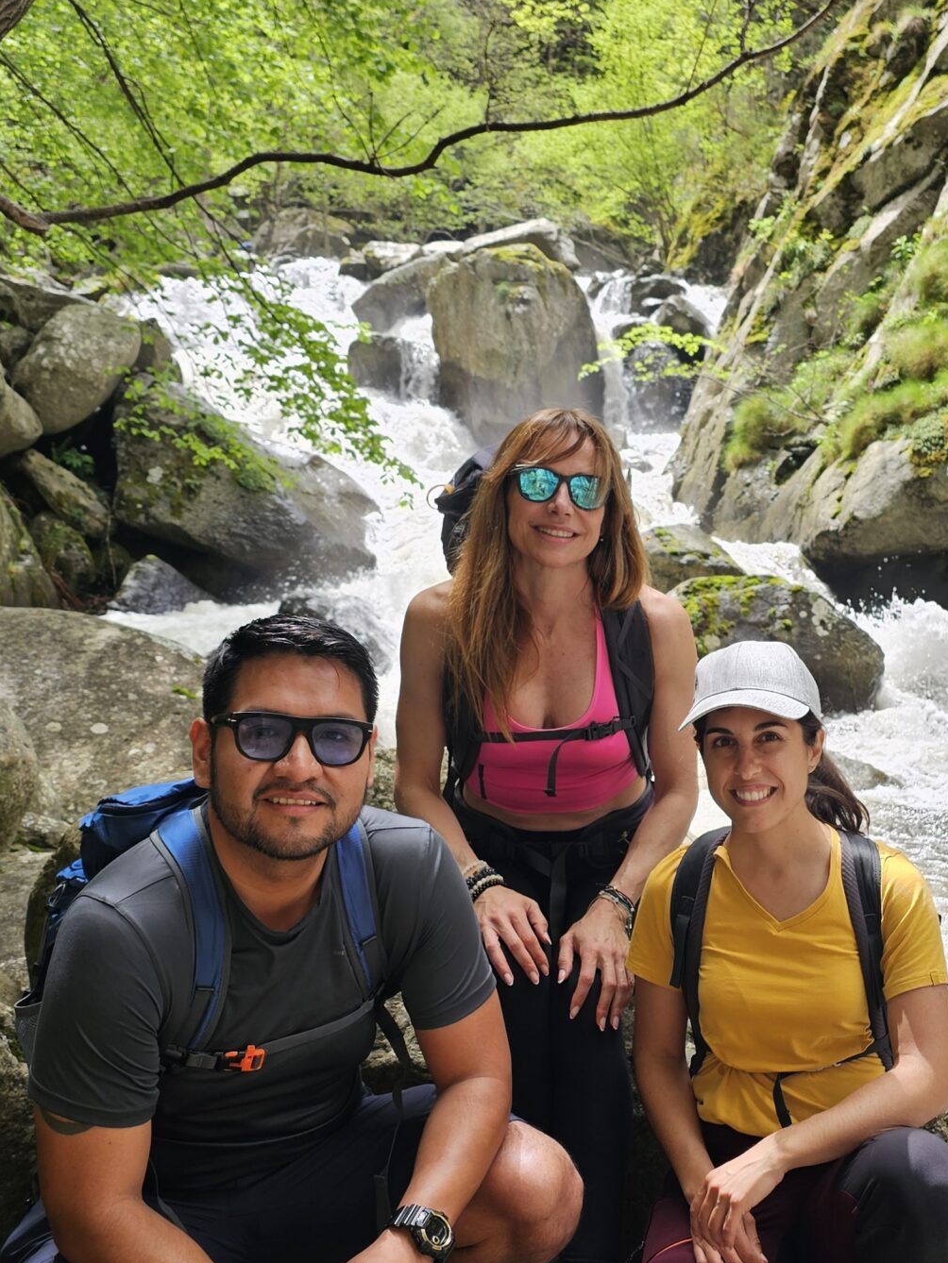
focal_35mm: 44
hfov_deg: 32.4
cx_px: 679
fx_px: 1606
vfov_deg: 42.9
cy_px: 692
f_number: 1.7
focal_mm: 6.3
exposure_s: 1/113
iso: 10
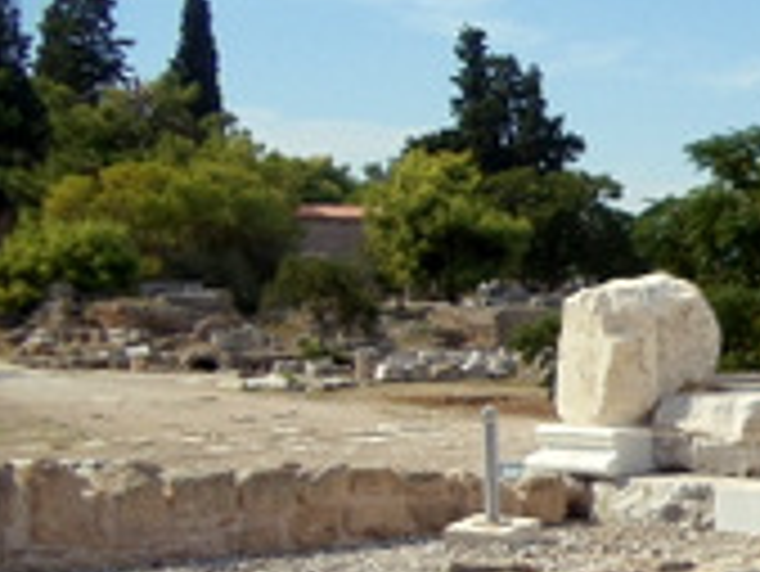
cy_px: 466
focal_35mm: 130
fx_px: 2856
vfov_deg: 11.4
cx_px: 1120
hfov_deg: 14.2
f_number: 7.1
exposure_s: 1/320
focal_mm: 6
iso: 80
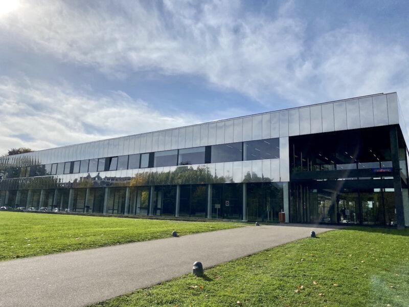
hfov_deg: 67.3
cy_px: 154
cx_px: 204
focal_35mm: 26
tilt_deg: +11.9
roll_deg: -3.4
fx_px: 307
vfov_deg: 53.1
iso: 32
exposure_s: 1/7692
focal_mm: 4.25
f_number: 1.8
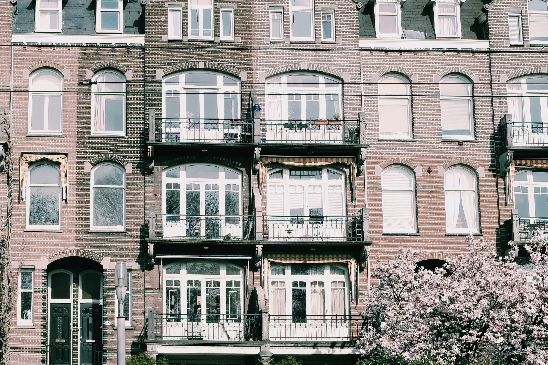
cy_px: 239
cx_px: 113
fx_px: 1050
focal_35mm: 69
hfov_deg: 28.6
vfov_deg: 19.7
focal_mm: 23
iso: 250
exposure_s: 1/250
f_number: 13
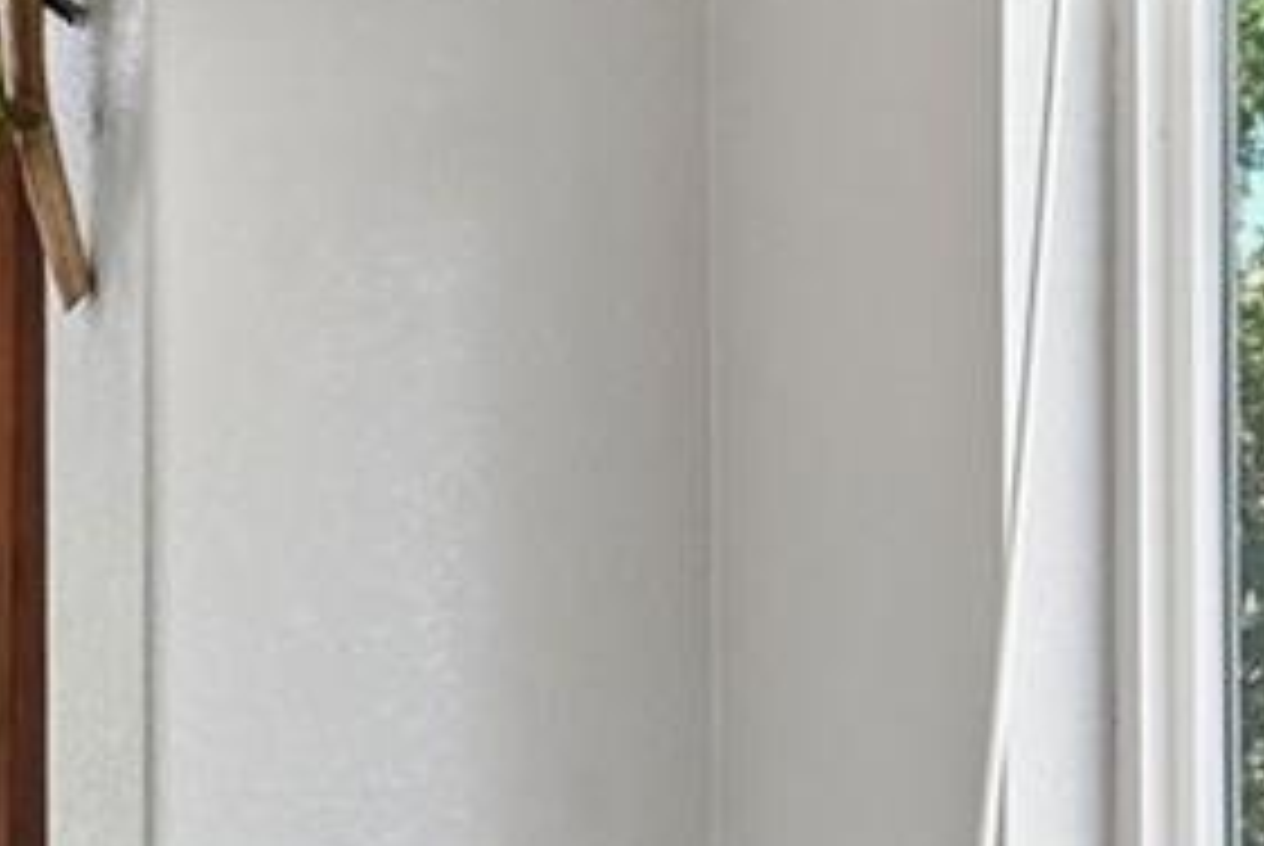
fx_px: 3796
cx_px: -1300
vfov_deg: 12.4
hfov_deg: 15.1
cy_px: 999
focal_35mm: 108
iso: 400
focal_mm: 19
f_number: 10
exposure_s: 1/25
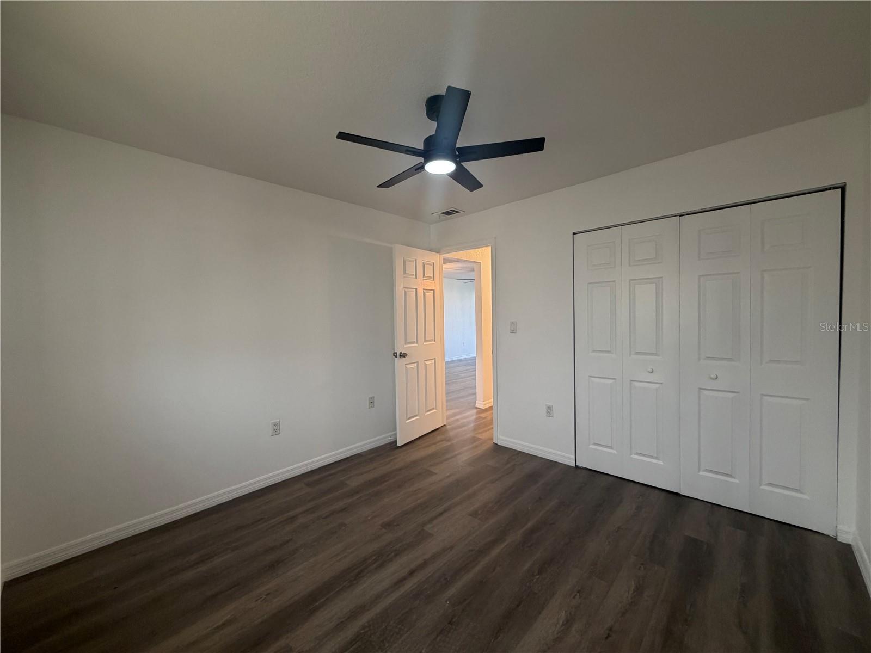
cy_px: 326
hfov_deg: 102.1
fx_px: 352
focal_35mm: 14
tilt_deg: -1.9
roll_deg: +1.6
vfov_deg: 85.7
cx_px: 436
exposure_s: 1/60
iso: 200
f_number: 2.2
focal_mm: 2.22
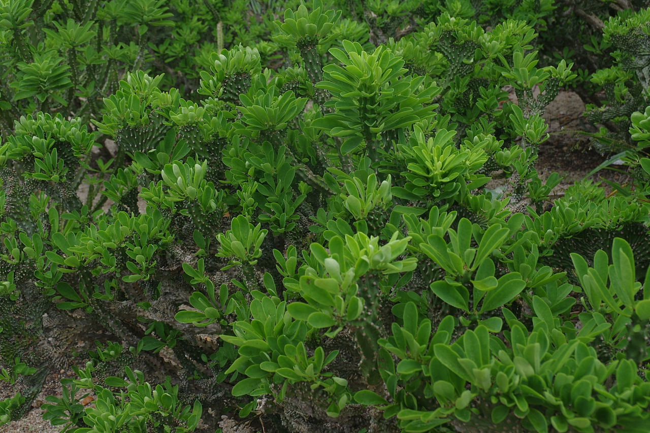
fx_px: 668
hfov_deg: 51.9
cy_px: 216
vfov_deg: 35.9
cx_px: 325
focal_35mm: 37
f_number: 5.6
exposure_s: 1/30
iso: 200
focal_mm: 25
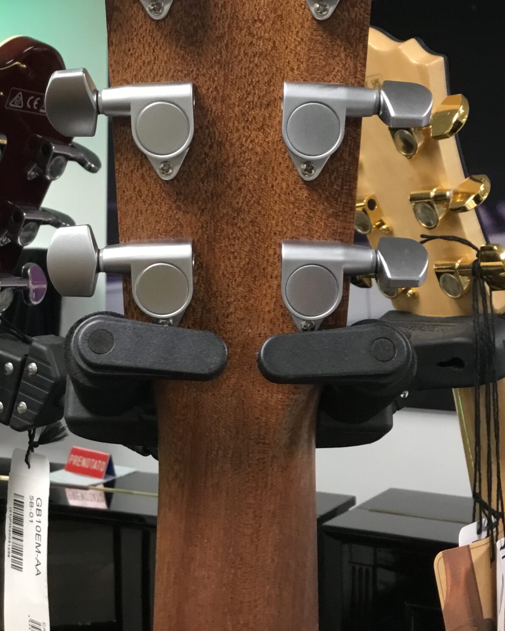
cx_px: 220
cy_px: 221
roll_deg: +0.3
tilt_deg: +3.1
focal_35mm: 52
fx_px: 971
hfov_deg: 29.1
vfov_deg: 35.7
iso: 125
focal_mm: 3.3
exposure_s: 1/33
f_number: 2.4
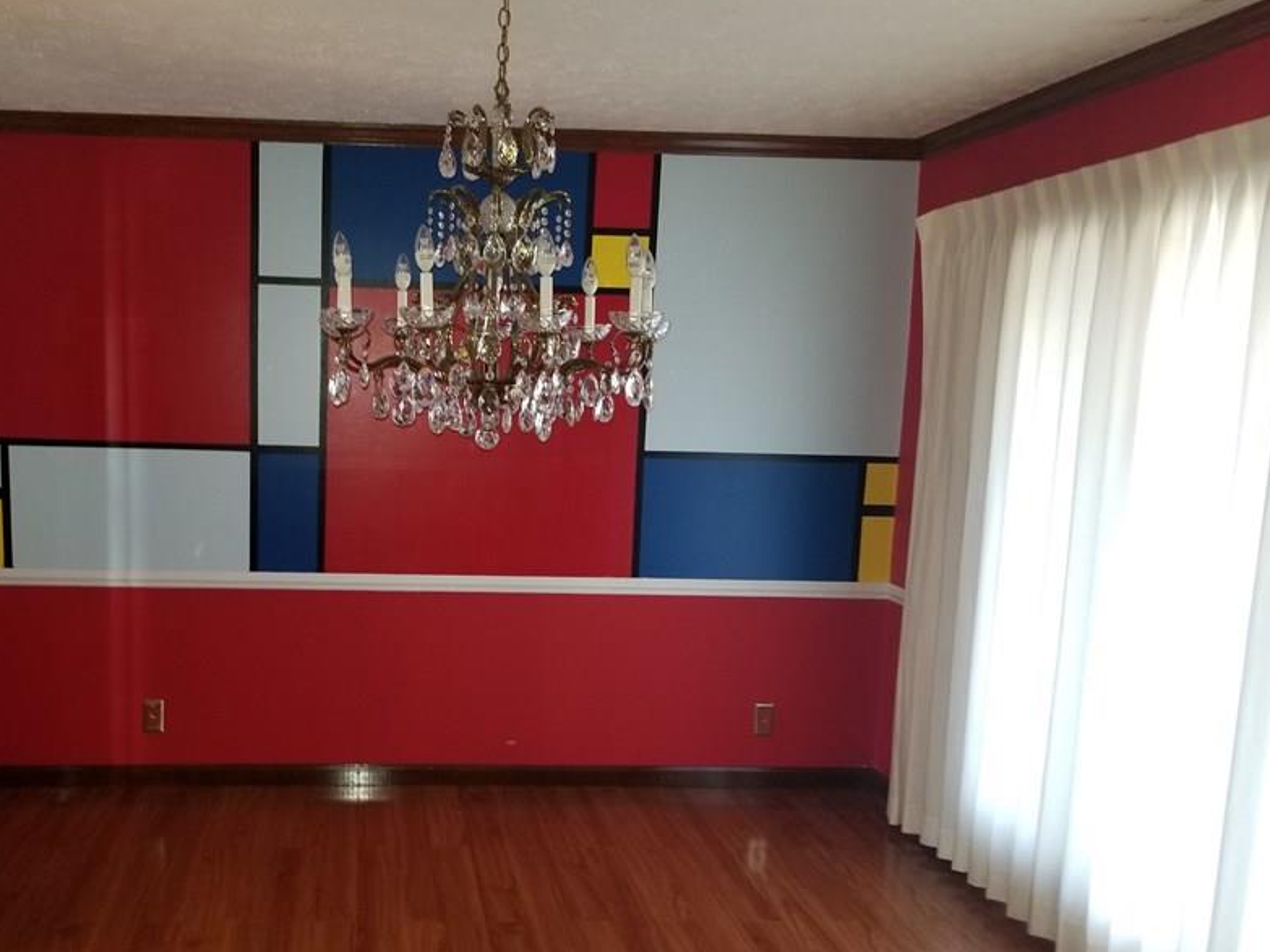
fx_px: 1247
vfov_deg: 41.5
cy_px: 590
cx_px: 459
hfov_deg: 53.2
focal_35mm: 34
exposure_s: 1/11
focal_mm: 4.25
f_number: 1.7
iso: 125
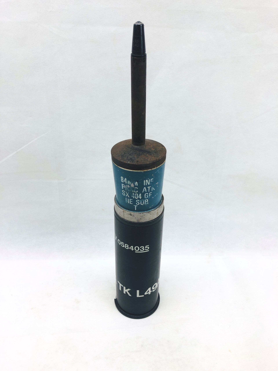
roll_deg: +1.8
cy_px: 186
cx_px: 139
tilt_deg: -32.1
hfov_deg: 49.7
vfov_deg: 63.4
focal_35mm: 28
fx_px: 300
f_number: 1.8
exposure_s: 1/100
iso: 32
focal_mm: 3.99
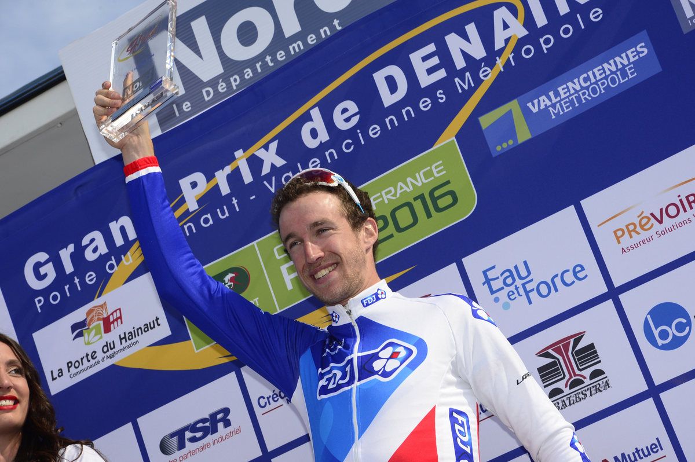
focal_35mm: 105
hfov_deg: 19.5
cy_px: 231
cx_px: 348
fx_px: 2025
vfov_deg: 13.0
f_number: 13
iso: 200
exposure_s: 1/250
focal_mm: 105
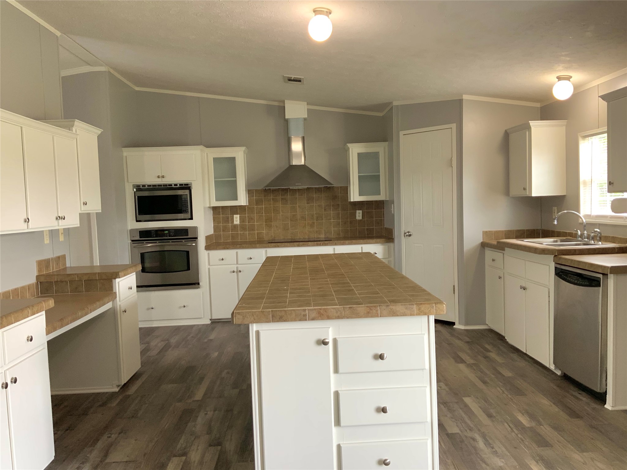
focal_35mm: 29
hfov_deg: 61.7
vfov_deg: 48.2
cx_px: 314
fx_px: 525
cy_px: 235
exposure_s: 1/60
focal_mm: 3
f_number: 1.8
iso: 100
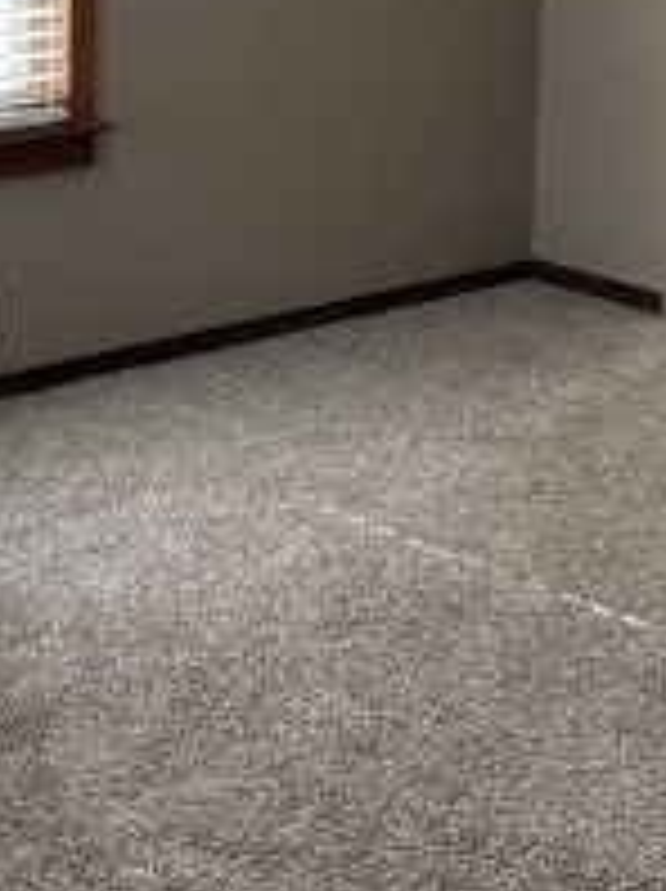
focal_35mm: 81
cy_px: 70
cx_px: 468
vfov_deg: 23.4
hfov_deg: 18.1
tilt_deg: -9.0
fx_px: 2082
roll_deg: -2.1
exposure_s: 1/121
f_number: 1.78
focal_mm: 6.86
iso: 200
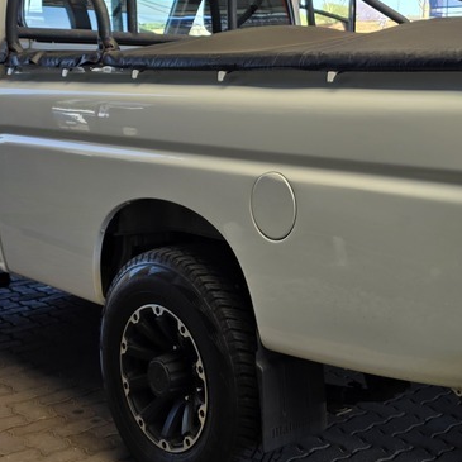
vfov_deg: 30.0
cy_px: 225
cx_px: 323
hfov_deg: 29.7
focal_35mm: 57
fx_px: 861
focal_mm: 6.25
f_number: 1.7
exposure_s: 1/359
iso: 40
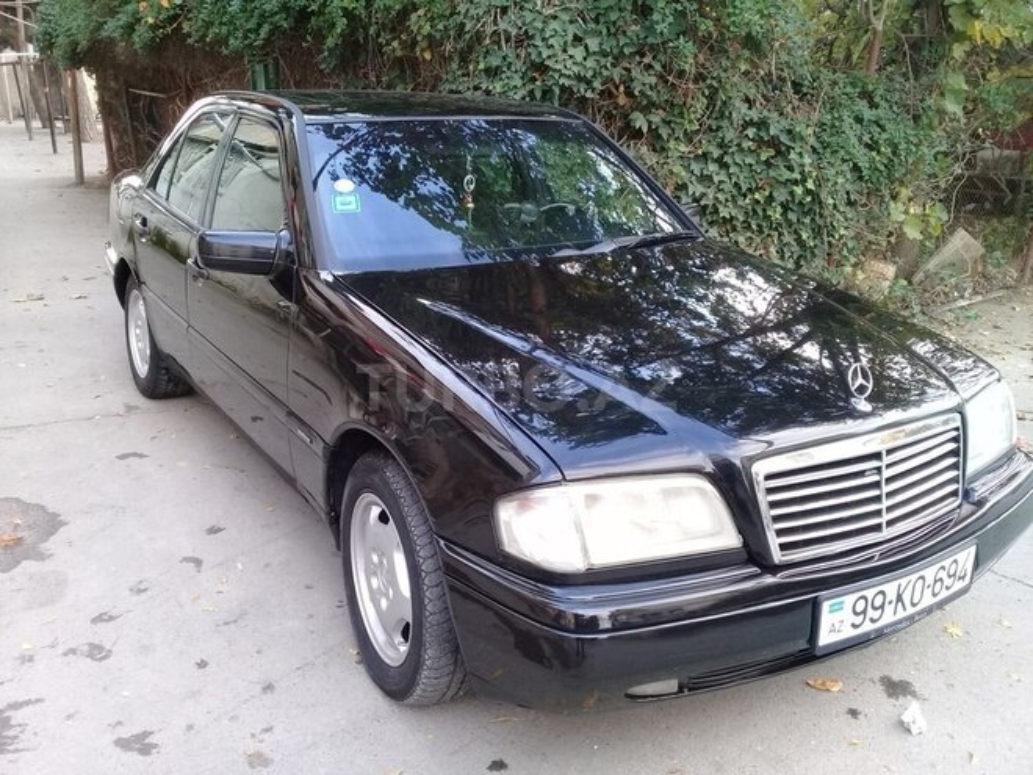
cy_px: 388
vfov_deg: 45.4
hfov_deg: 58.4
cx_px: 516
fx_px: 925
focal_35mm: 31
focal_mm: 3.3
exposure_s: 1/100
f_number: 2.2
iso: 80
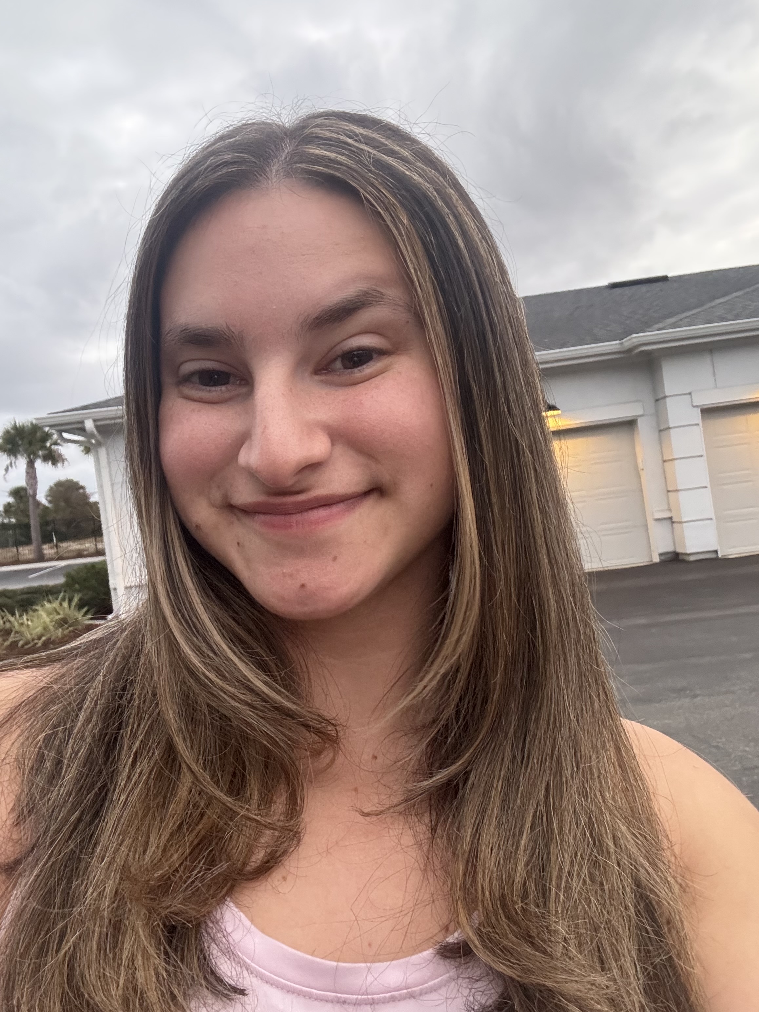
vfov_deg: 60.0
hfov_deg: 46.8
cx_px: 380
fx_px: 877
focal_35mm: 30
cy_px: 506
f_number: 1.9
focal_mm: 2.69
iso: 400
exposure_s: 1/36
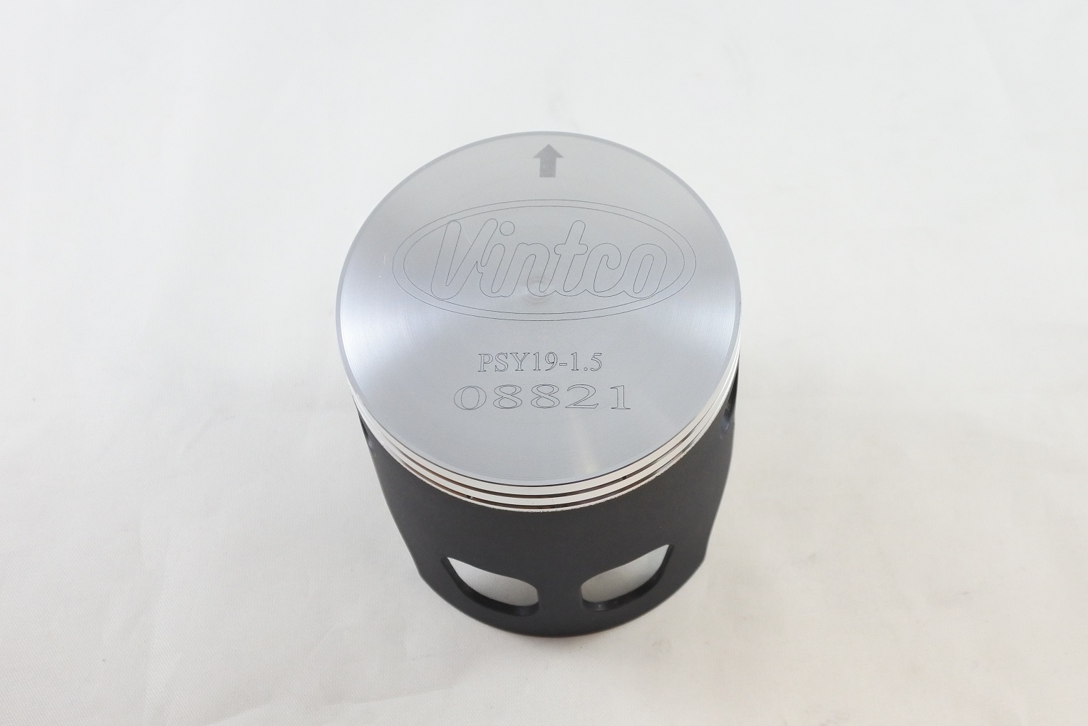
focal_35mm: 43
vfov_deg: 31.2
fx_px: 1299
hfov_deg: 45.4
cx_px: 544
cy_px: 363
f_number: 4.5
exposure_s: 1/125
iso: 640
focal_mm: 16.1
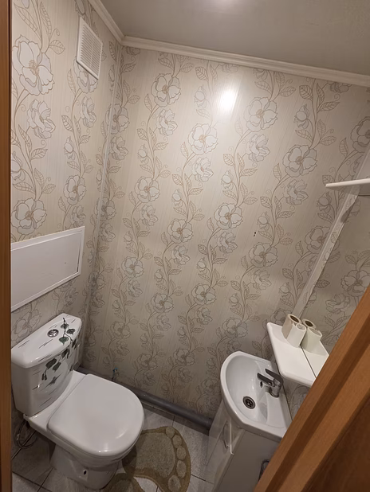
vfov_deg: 106.2
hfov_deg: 90.0
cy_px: 246
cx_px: 185
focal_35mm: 13
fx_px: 185
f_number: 2.2
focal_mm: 2.2
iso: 320
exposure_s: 1/50
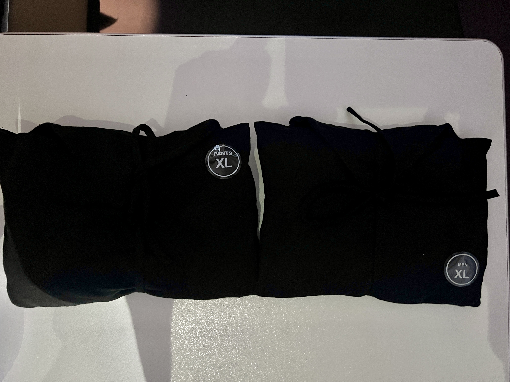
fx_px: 383
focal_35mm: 26
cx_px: 255
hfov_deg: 67.3
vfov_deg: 53.1
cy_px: 191
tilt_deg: -86.0
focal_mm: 5.7
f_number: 1.5
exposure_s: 1/25
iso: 1000
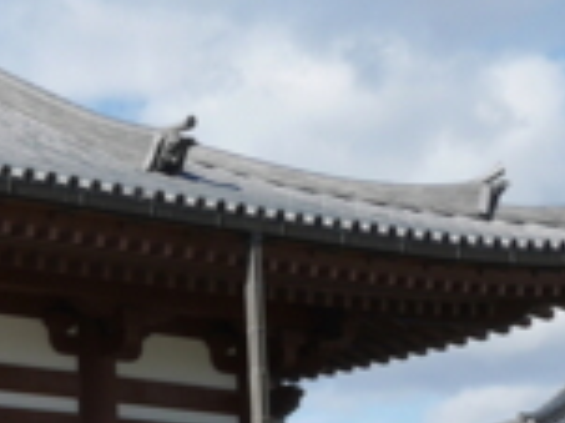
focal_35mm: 127
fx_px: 2071
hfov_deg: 14.1
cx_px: -397
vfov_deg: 11.6
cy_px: 365
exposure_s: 1/400
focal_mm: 16
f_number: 7.1
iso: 200
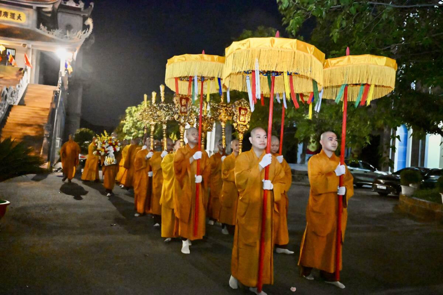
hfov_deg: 62.8
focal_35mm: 30
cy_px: 148
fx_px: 363
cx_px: 222
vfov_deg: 44.3
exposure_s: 1/125
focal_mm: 29.5
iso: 32000
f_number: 2.8
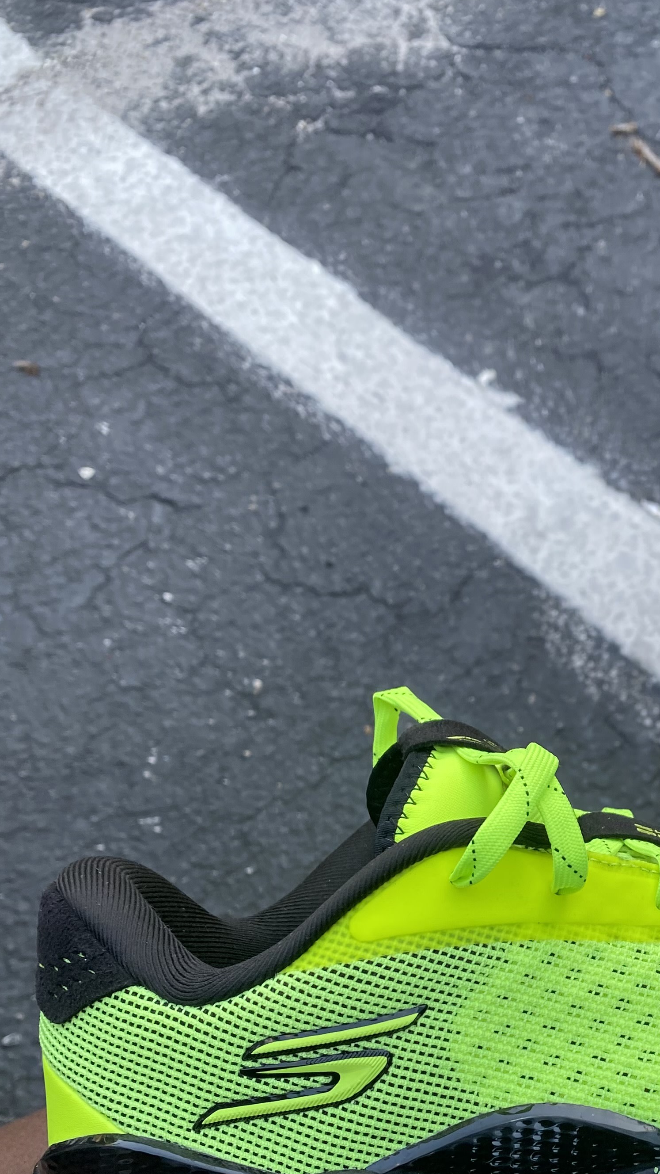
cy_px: 854
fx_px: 1338
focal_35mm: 43
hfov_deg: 26.7
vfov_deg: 46.0
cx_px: 605
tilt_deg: -58.8
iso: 50
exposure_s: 1/122
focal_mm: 4.2
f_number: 1.8
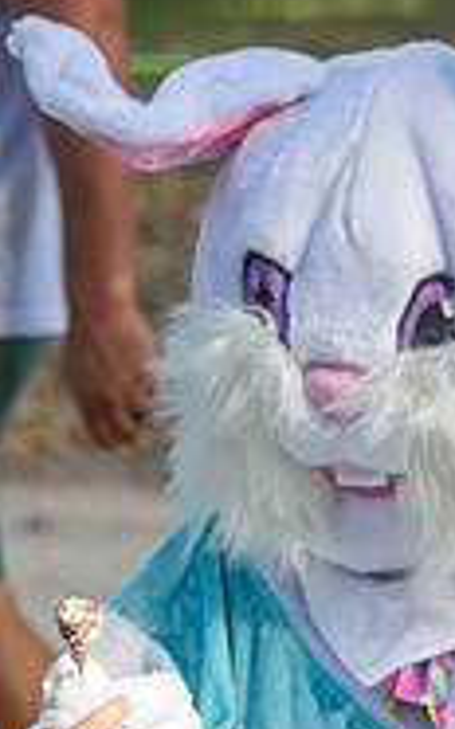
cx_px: -43
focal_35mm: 288
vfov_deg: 7.3
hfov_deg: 4.5
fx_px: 5723
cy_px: 662
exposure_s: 1/400
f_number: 5
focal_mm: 78
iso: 400
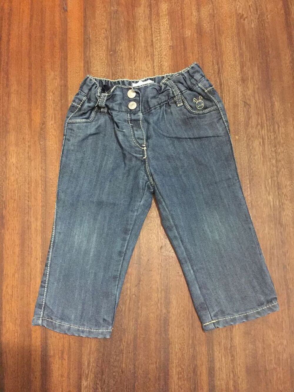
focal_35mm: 29
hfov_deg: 48.2
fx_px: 328
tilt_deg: -80.1
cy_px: 196
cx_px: 147
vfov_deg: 61.7
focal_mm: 4.15
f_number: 2.2
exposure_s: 1/8
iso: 250
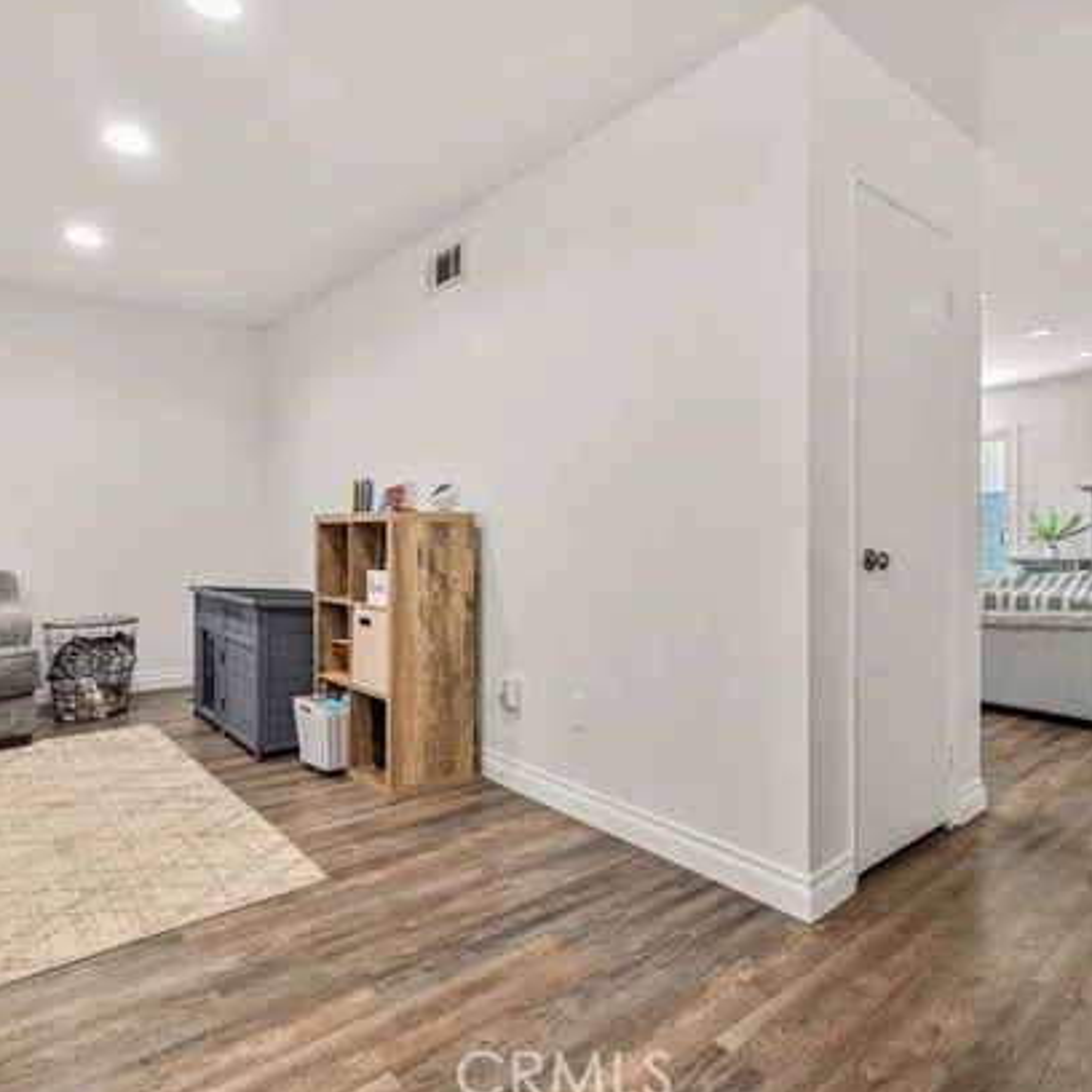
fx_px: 714
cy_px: 542
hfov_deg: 74.3
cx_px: 632
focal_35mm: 20
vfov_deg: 74.8
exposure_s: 1/2.5
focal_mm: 10
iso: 400
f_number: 8
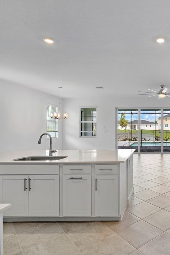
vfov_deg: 63.7
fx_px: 205
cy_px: 127
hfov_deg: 40.7
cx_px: 160
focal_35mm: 29
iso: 400
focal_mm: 19
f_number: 11
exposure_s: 1/20
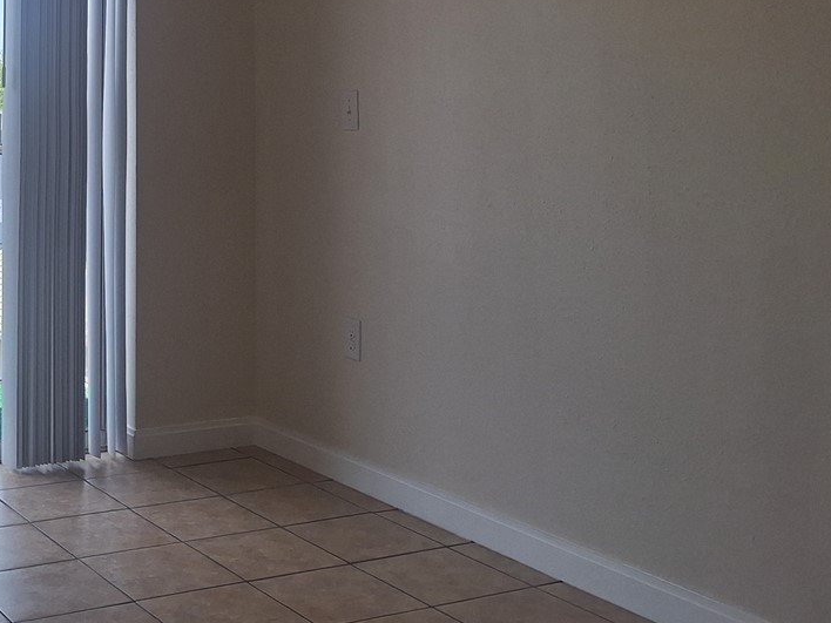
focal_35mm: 52
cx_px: 69
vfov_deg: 27.0
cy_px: 50
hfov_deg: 34.6
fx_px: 1248
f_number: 1.8
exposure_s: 1/523
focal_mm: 5.54
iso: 40
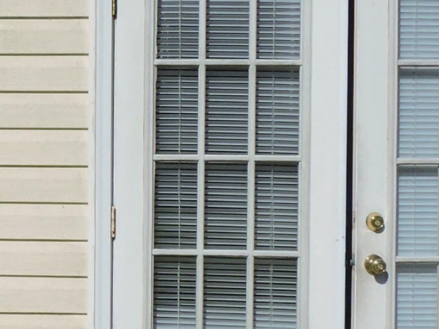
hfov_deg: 13.0
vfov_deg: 10.2
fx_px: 1839
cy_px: 139
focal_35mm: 145
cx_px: -198
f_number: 5.7
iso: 100
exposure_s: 1/1250
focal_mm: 5.9
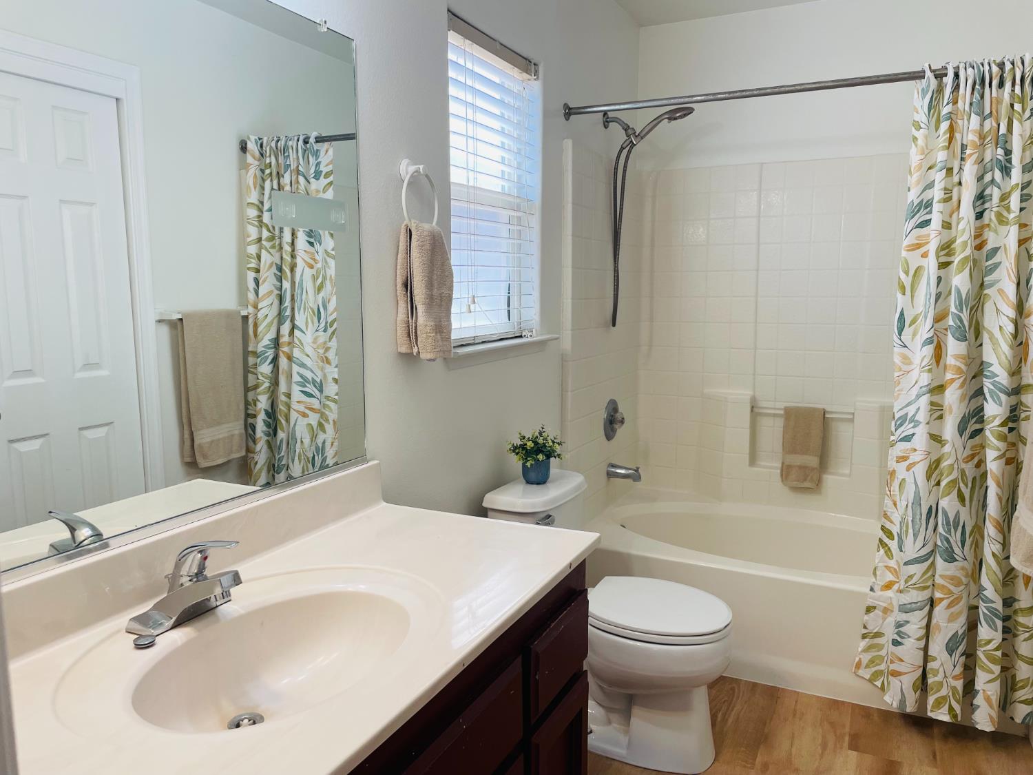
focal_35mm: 26
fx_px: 776
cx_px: 516
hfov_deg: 67.3
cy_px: 388
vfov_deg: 53.1
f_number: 1.6
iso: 64
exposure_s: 1/120
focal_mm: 4.2
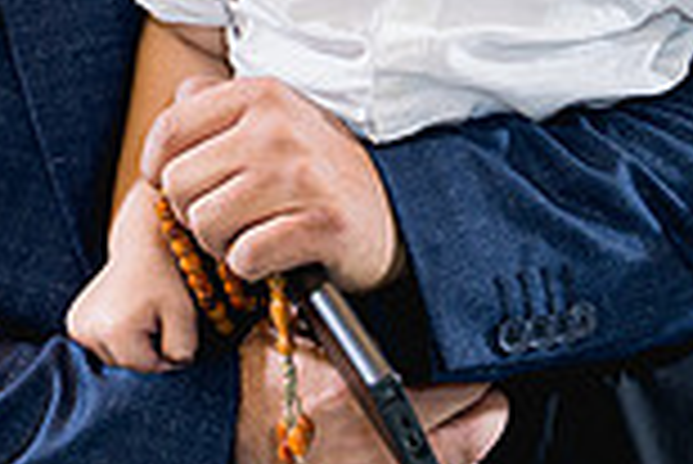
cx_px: 158
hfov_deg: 10.7
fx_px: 3699
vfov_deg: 7.1
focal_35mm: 192
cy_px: -146
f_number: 2.8
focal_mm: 51
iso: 800
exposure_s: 1/160
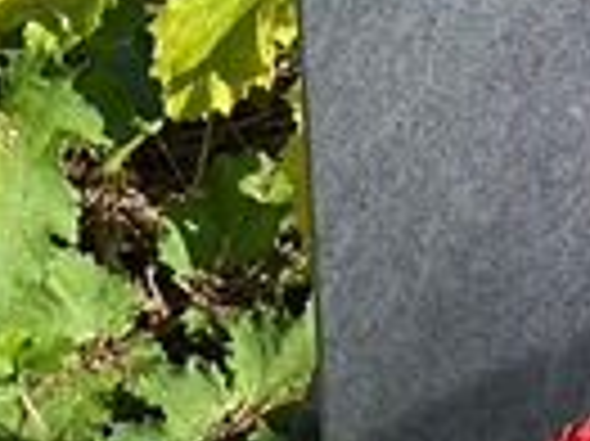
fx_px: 5415
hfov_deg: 6.1
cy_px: -436
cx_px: 1031
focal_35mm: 318
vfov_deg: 4.6
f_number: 2
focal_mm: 6
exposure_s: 1/799
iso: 20
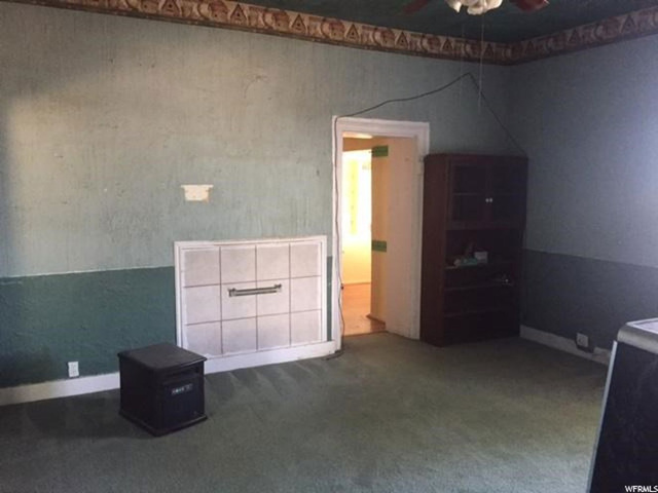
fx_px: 551
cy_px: 246
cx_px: 329
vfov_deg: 48.2
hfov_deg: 61.7
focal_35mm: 29
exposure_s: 1/30
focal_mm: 4.15
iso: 250
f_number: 2.2
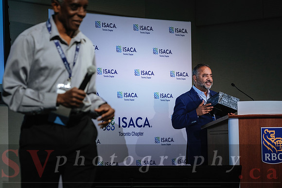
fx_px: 897
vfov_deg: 12.0
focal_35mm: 115
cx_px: 139
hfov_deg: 17.9
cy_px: 94
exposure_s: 1/80
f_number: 2.8
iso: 800
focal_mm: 74.4
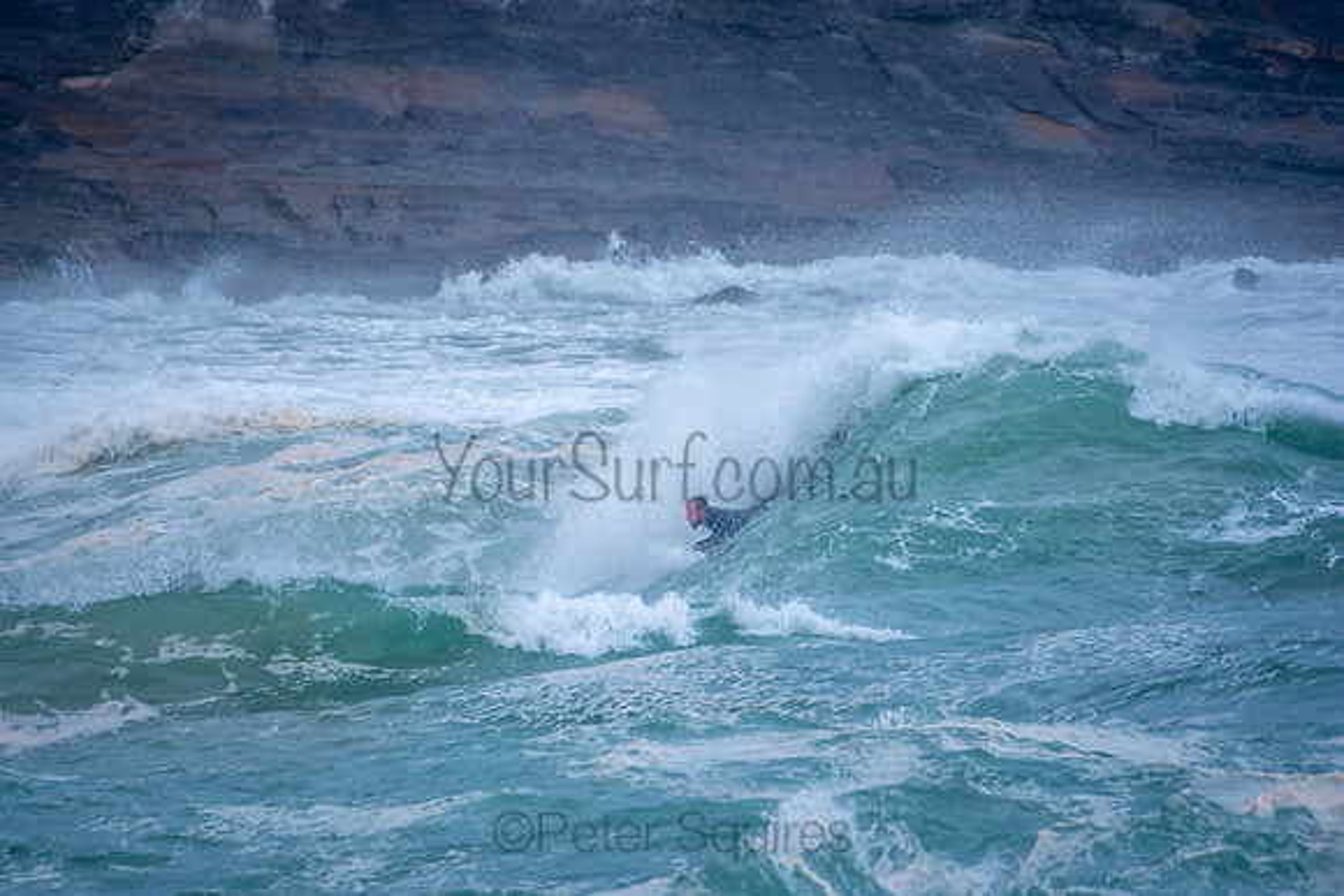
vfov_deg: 1.8
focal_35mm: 750
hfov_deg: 2.7
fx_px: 28005
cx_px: 672
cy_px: 448
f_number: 5.6
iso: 320
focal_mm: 500
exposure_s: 1/640
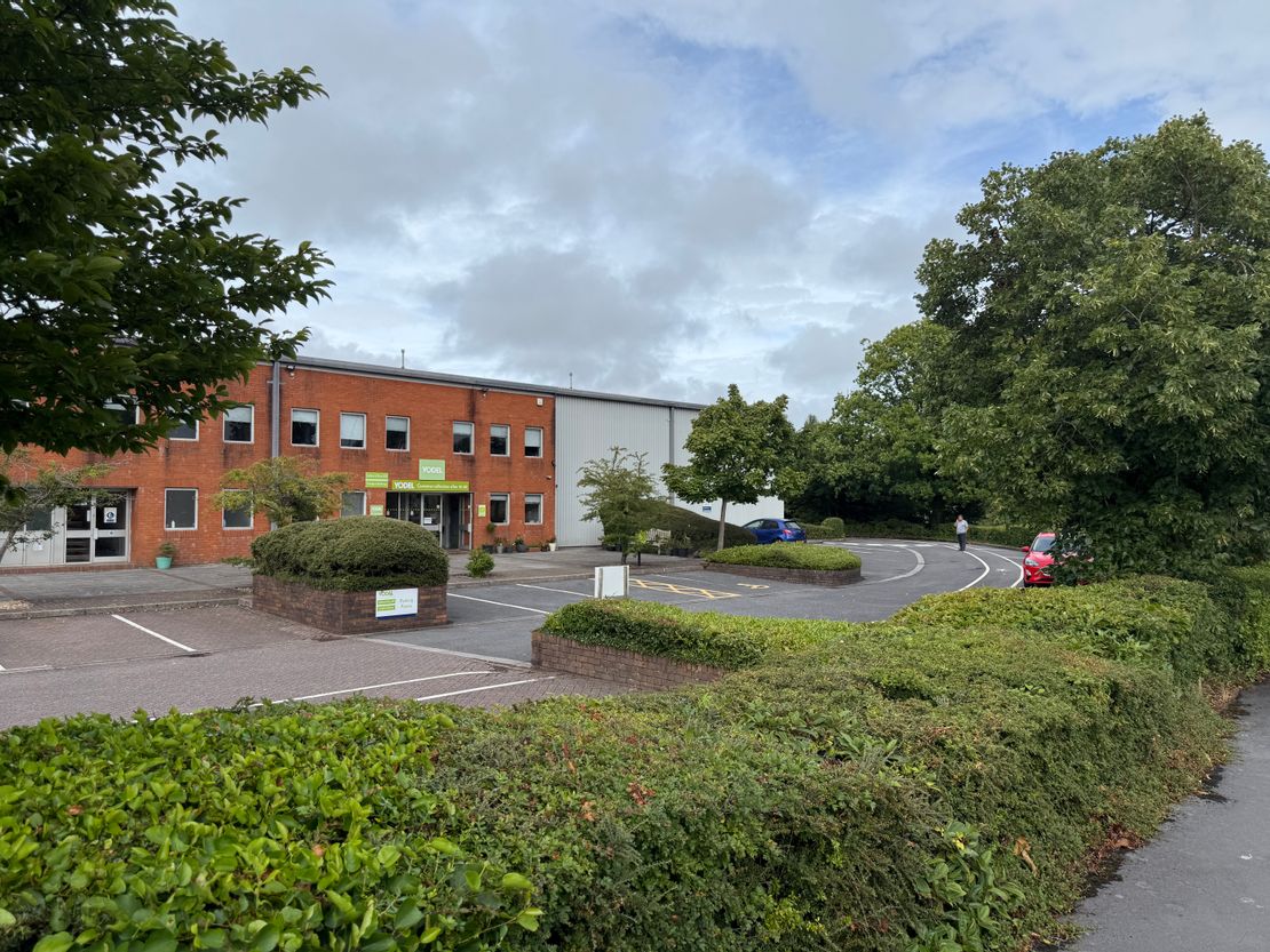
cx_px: 635
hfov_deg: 71.6
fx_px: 881
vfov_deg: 56.8
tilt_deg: +2.8
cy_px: 476
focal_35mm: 24
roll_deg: +0.0
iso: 80
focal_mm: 6.76
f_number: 1.78
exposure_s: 1/4673
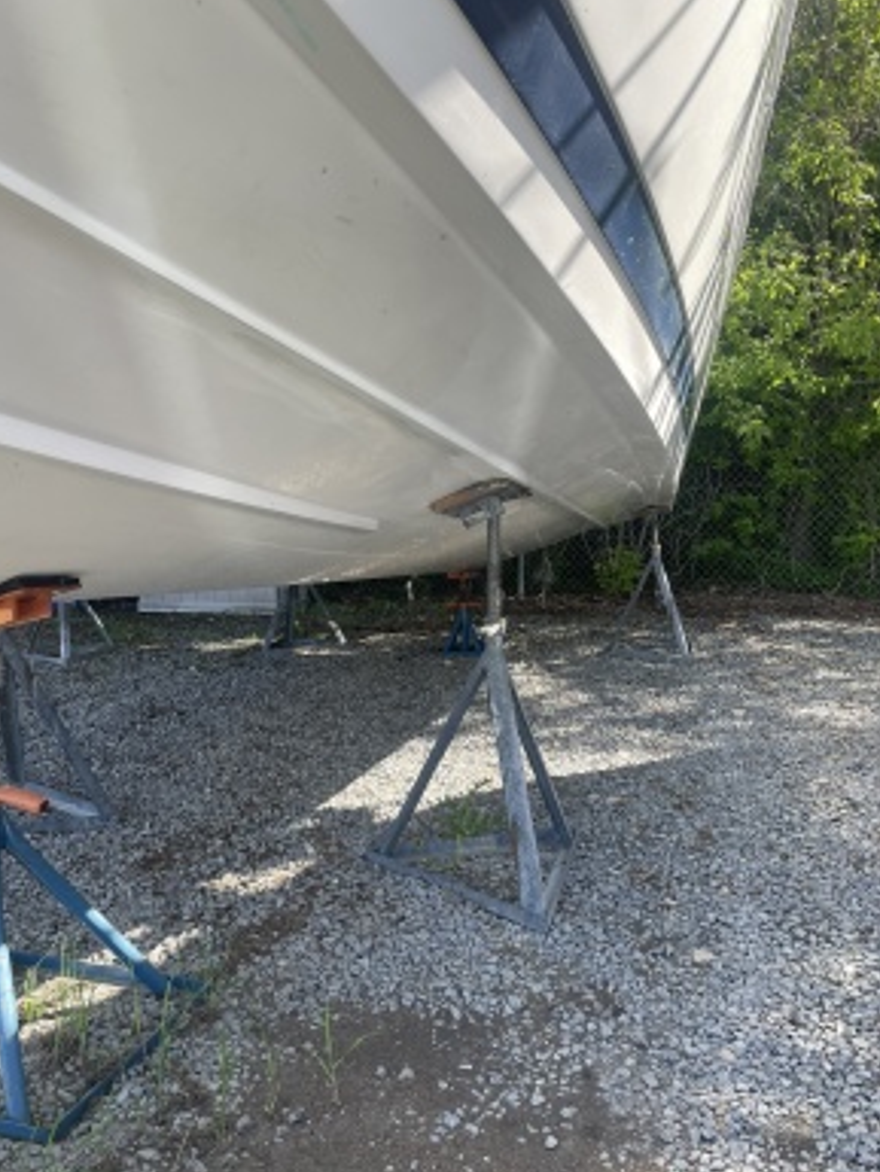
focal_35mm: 27
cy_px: 584
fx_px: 915
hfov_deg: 51.4
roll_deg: +2.4
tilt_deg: -3.8
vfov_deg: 65.3
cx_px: 438
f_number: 1.6
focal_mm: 4.2
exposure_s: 1/438
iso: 32
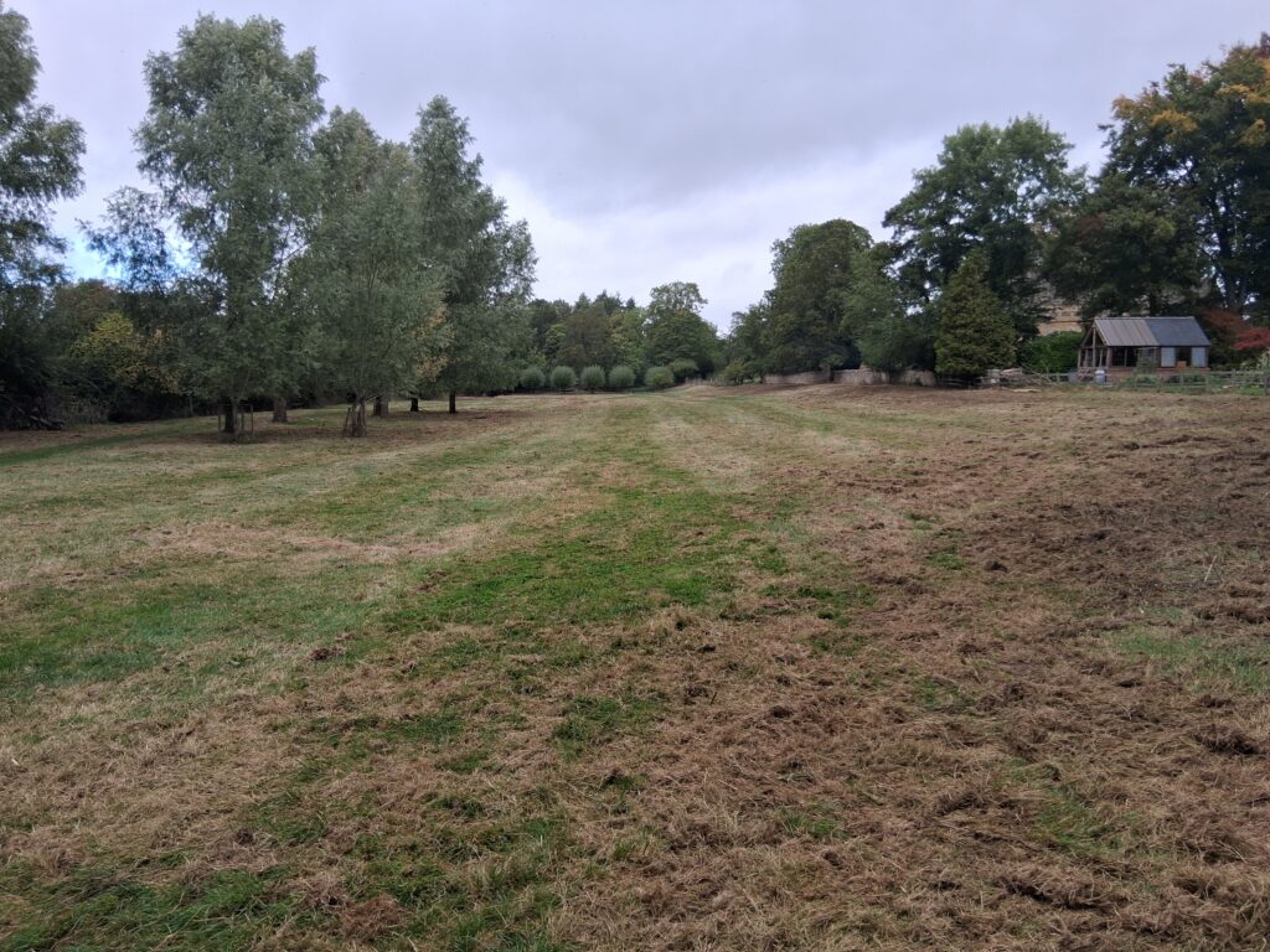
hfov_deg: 67.3
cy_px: 476
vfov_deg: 53.1
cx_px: 635
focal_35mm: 26
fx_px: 954
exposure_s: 1/243
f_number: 1.8
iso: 25
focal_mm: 3.98
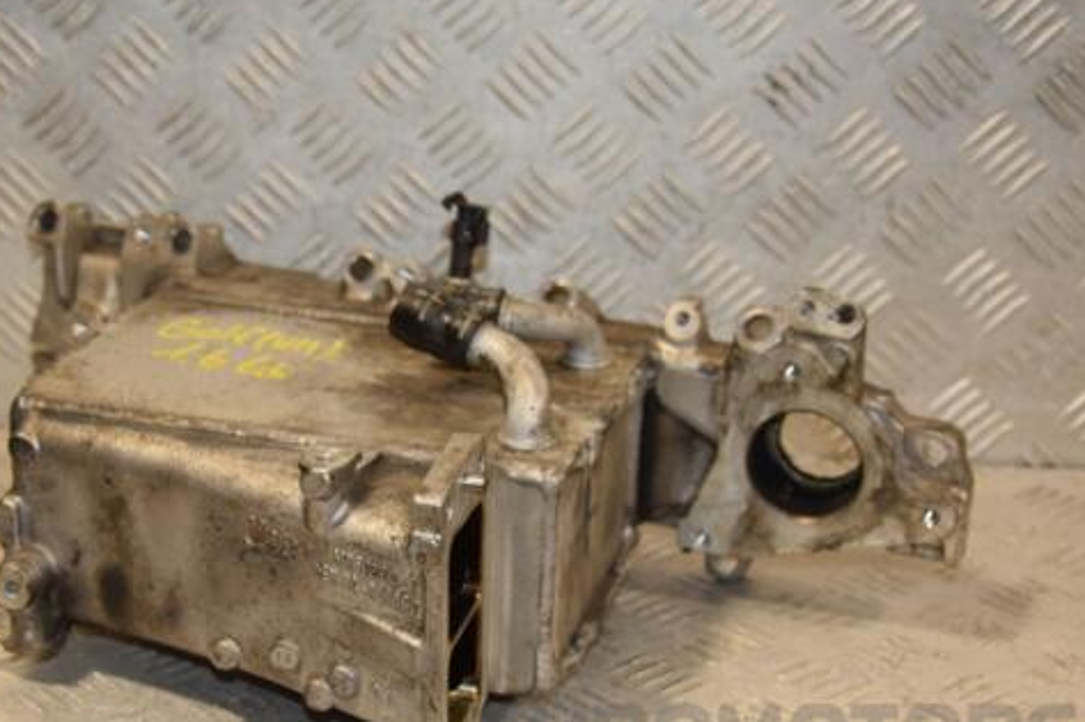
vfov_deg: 20.4
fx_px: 2007
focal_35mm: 67
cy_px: 433
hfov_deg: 30.2
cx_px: 436
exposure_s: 1/200
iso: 800
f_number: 5.6
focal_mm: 35
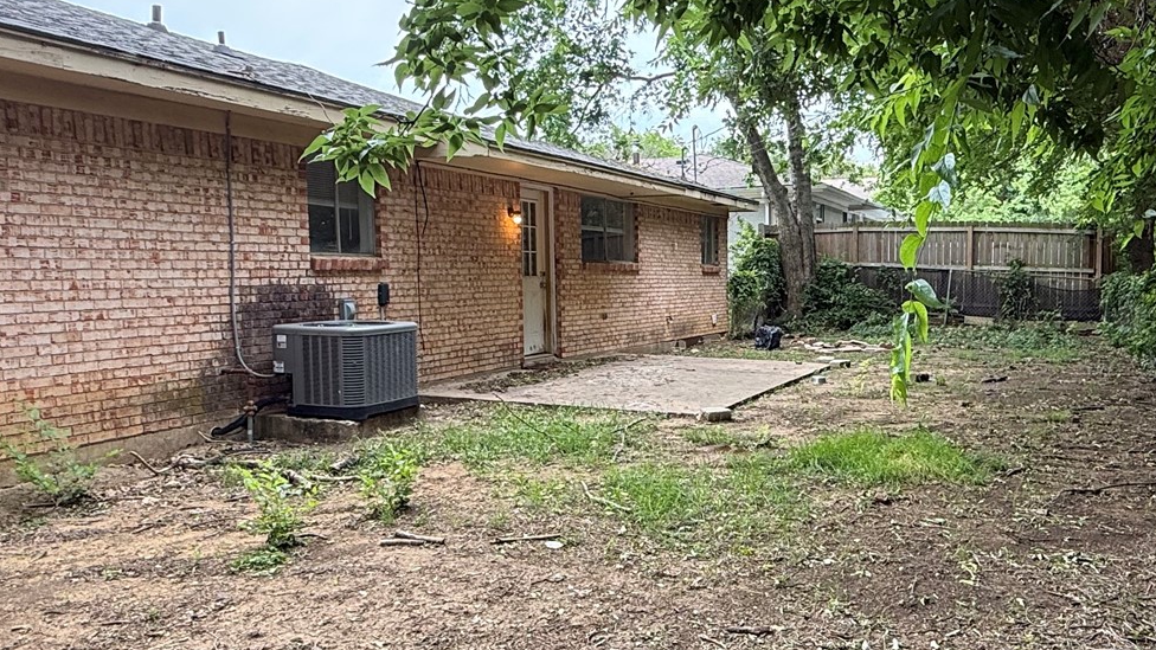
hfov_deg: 60.3
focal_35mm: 32
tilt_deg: -5.1
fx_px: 981
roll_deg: +0.5
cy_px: 362
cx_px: 718
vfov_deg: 36.6
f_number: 2.2
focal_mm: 2.22
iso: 64
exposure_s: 1/102
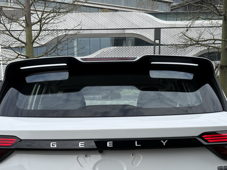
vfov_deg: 24.3
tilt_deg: -8.2
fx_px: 380
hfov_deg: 33.2
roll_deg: +1.0
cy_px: 161
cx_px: 109
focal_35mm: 58
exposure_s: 1/4405
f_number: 1.78
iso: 80
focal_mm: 6.76
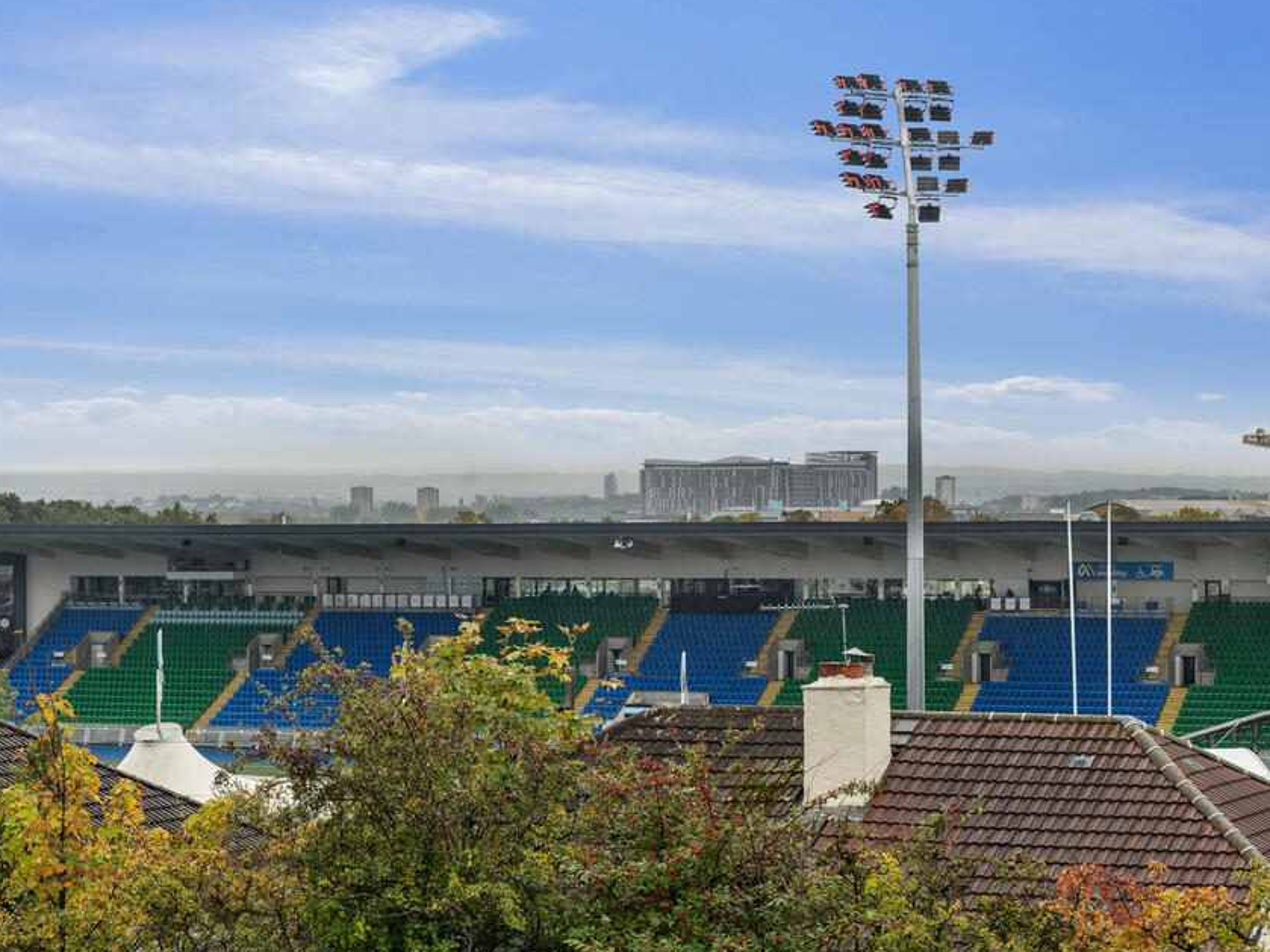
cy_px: 508
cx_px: 742
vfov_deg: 16.8
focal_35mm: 88
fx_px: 3228
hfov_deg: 22.2
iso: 400
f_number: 9
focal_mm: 75
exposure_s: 1/100
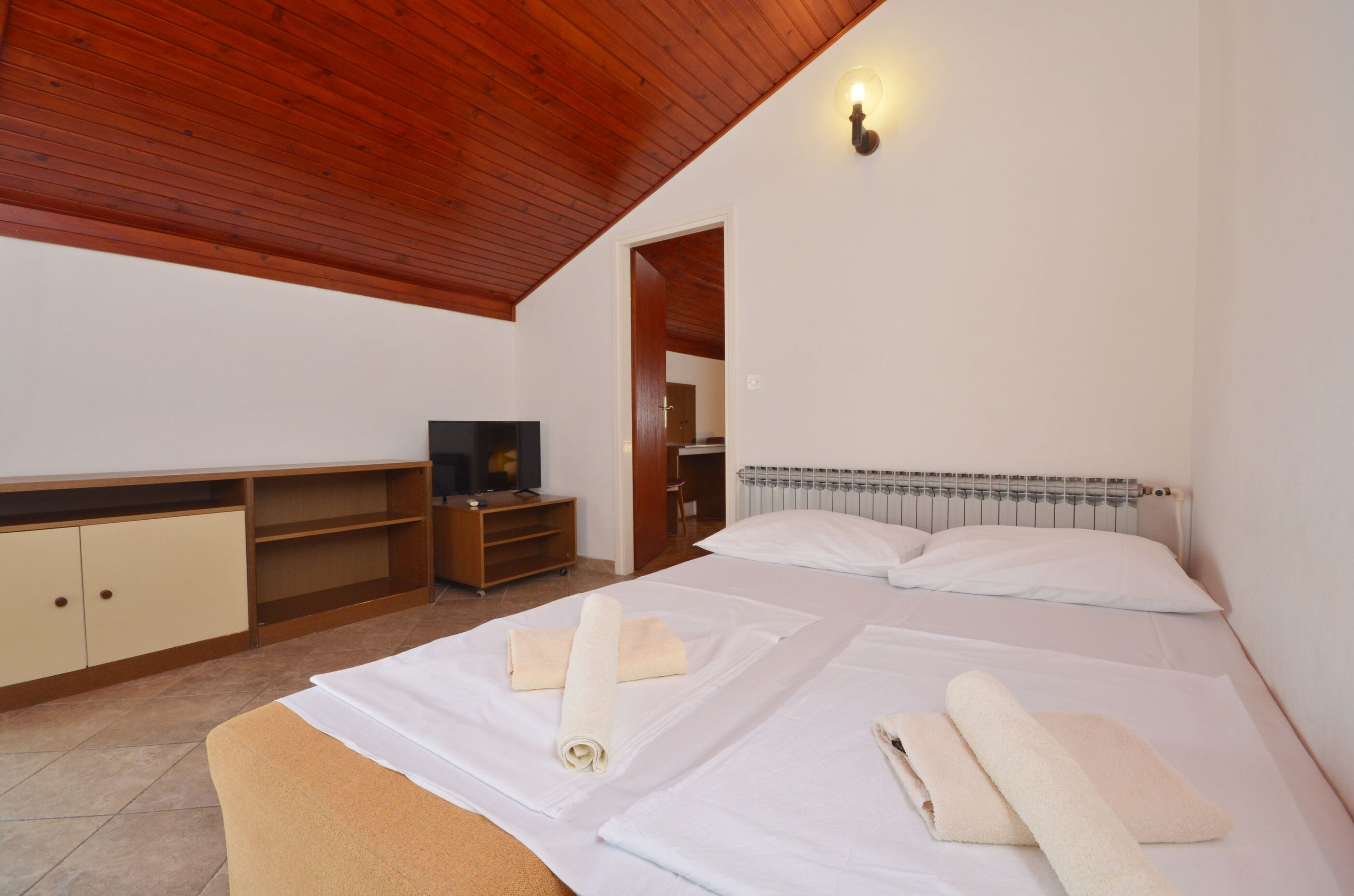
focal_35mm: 15
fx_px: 563
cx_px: 677
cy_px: 448
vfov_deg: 77.1
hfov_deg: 100.5
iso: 320
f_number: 10
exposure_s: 1/20
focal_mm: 10
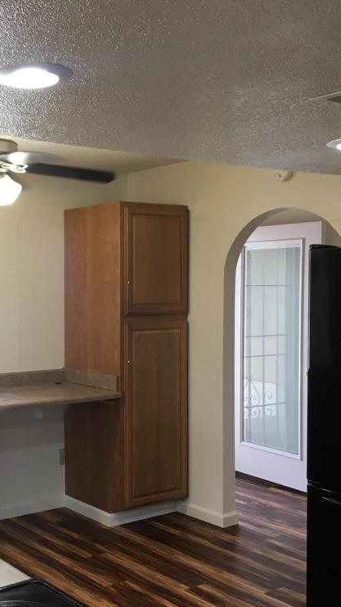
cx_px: 3
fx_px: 691
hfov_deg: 26.3
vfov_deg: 47.4
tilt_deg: -2.0
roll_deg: +0.1
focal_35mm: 43
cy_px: 309
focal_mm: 4.15
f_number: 2.2
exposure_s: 1/30
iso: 64
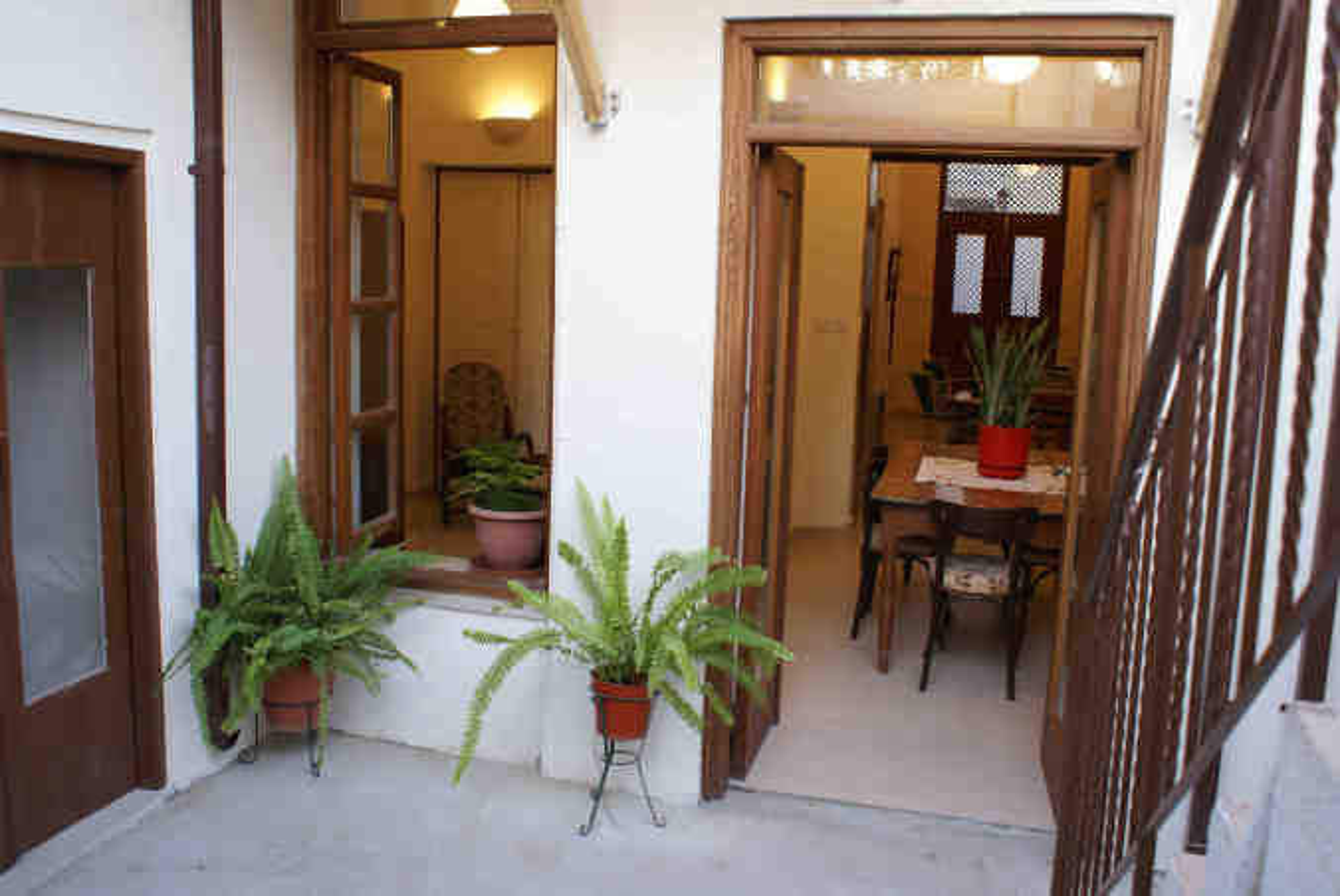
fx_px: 1118
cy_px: 448
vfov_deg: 43.7
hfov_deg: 61.9
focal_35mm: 30
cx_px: 670
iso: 100
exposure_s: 1/40
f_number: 4.5
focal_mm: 20
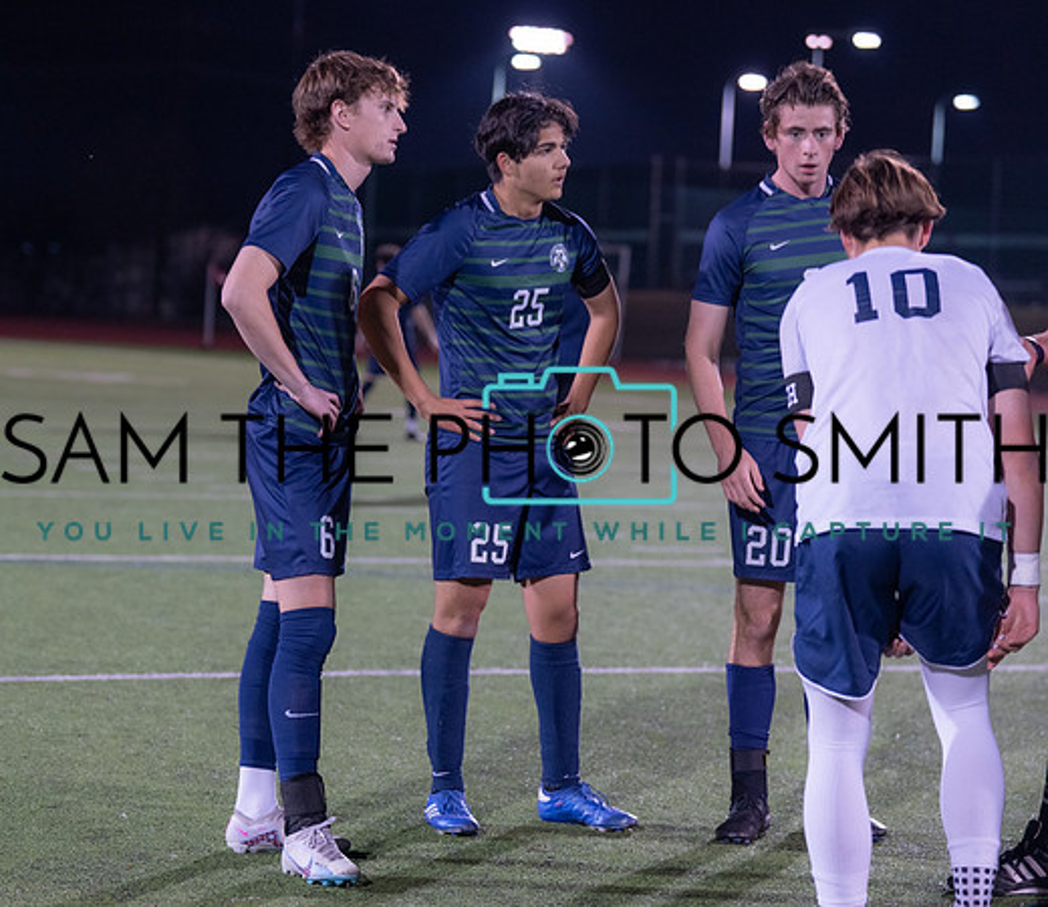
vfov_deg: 14.2
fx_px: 3634
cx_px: 416
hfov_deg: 16.4
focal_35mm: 113
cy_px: 444
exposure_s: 1/320
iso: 1250
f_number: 3.2
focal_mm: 89
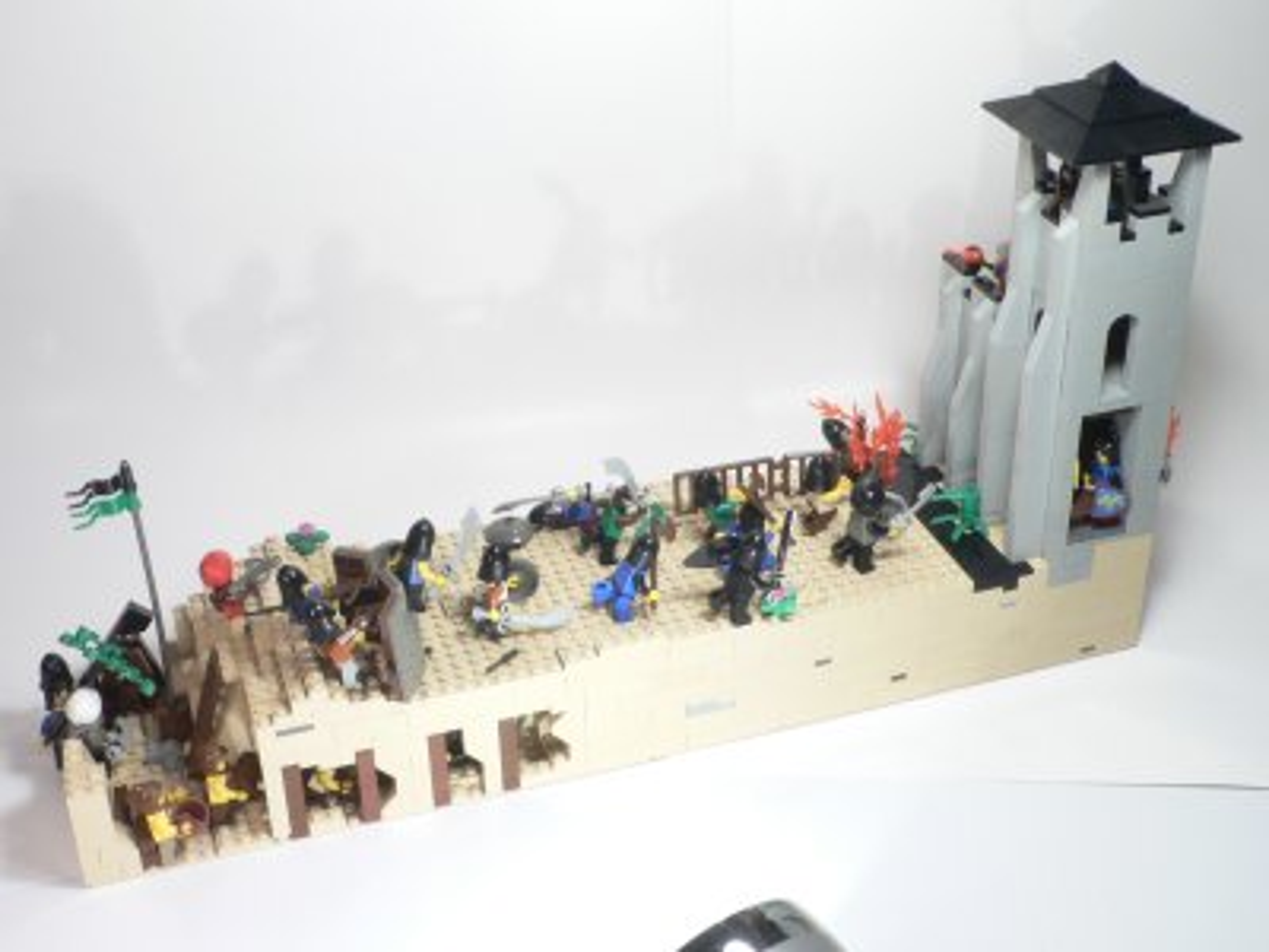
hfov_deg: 40.4
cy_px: 476
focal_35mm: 47
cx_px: 634
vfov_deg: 30.9
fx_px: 1723
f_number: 8
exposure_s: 1/6
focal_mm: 6.2
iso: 80
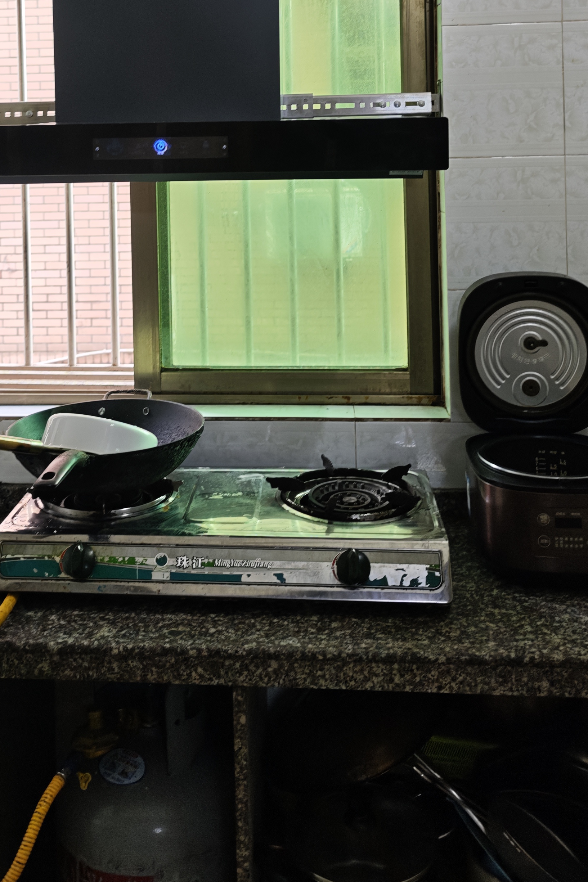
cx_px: 201
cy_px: 151
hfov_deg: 33.1
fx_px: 980
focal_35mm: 40
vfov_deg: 45.5
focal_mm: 8.72
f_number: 1.63
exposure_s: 1/50
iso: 100
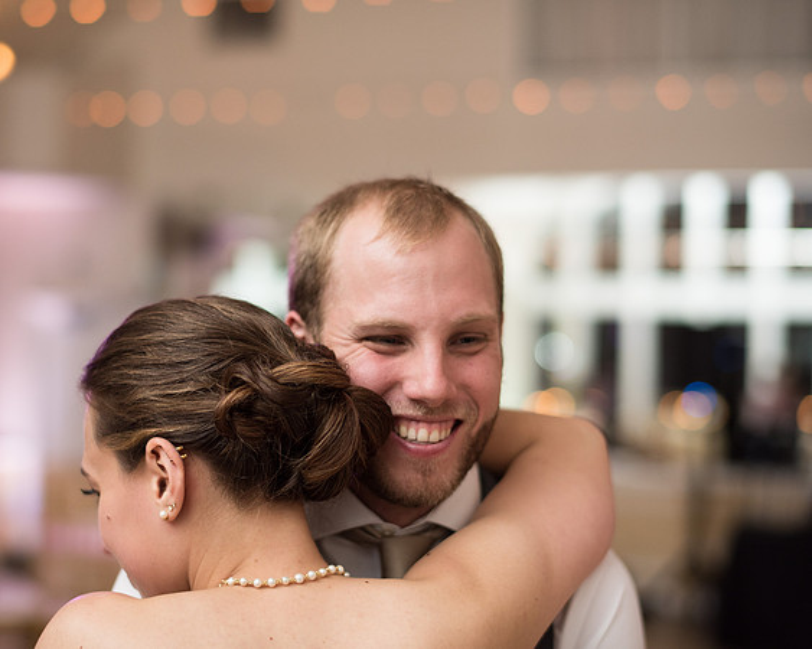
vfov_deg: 23.4
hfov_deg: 29.0
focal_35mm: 65
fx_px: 1568
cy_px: 324
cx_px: 332
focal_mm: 58
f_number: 2
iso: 500
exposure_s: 1/200
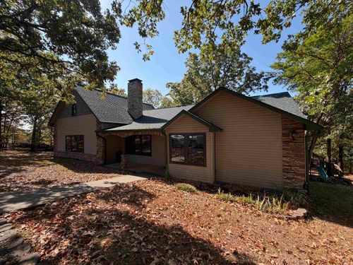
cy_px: 132
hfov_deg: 102.1
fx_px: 143
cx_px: 176
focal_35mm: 14
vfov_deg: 85.7
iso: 50
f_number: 2.2
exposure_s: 1/502
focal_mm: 2.22
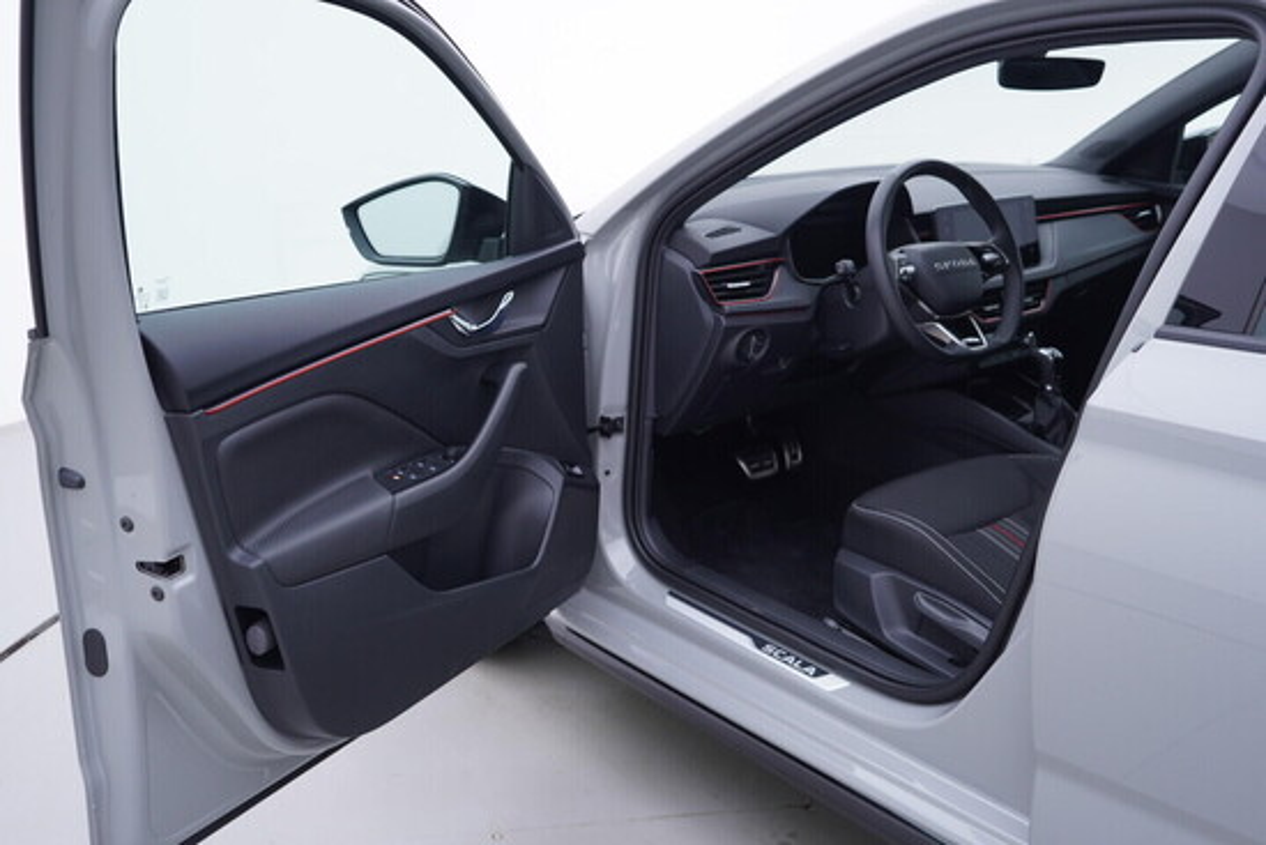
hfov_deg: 53.1
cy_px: 422
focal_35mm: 36
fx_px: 1266
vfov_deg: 36.9
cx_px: 633
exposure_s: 1/50
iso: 125
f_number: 3.2
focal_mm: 24
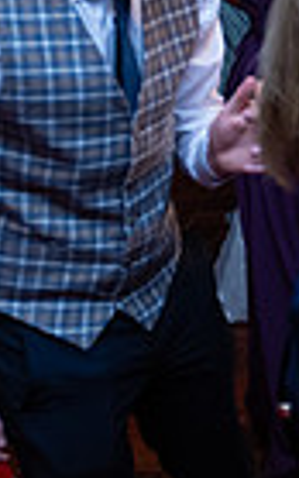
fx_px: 1328
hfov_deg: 11.2
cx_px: 663
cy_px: 108
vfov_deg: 20.2
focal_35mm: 102
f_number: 3.5
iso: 1000
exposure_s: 1/160
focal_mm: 24
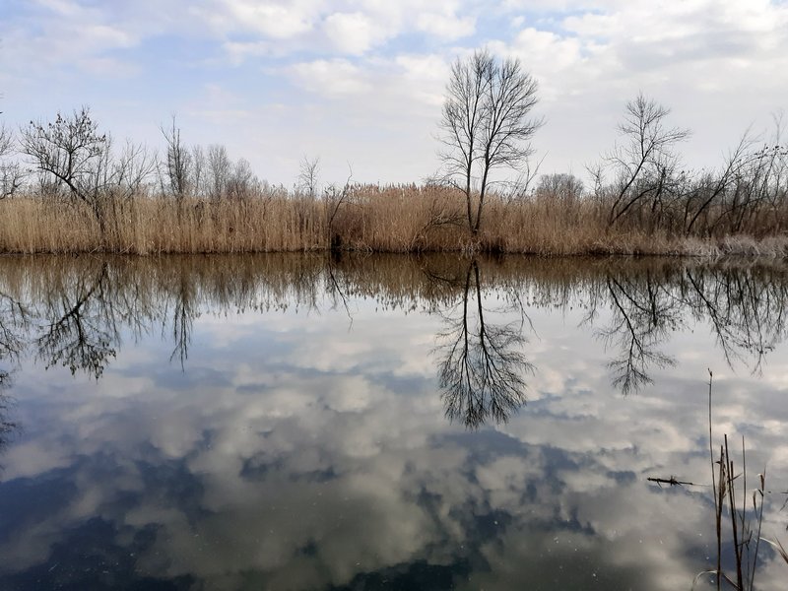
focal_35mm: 27
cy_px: 296
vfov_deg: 51.4
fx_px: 615
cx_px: 394
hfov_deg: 65.3
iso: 40
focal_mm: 3.6
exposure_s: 1/897
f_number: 1.9
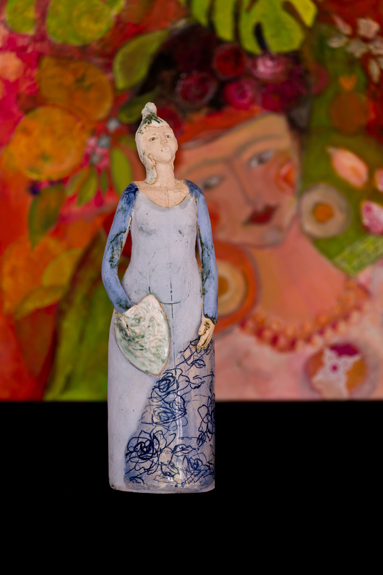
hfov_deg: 6.0
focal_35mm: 230
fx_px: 3676
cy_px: 288
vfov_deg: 9.0
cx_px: 192
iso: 500
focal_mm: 230
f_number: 6.3
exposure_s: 1/80
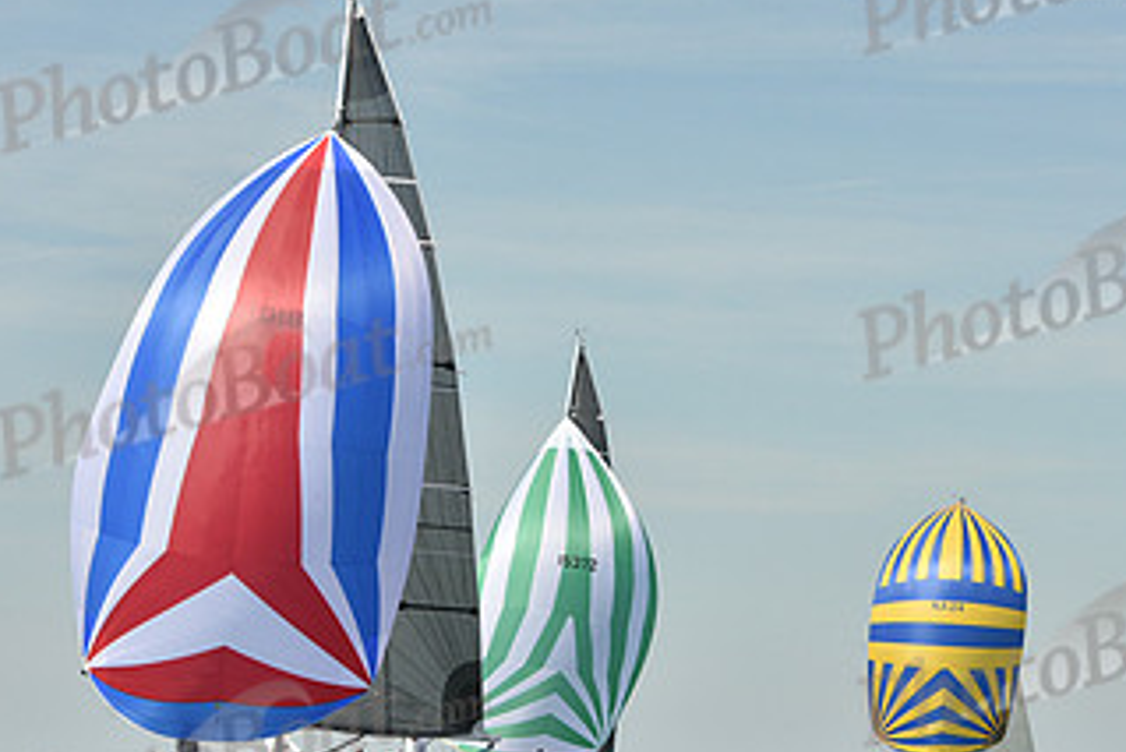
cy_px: 521
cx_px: 678
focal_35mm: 178
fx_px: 5570
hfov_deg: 11.5
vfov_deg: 7.7
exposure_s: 1/1000
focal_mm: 98
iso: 320
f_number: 10
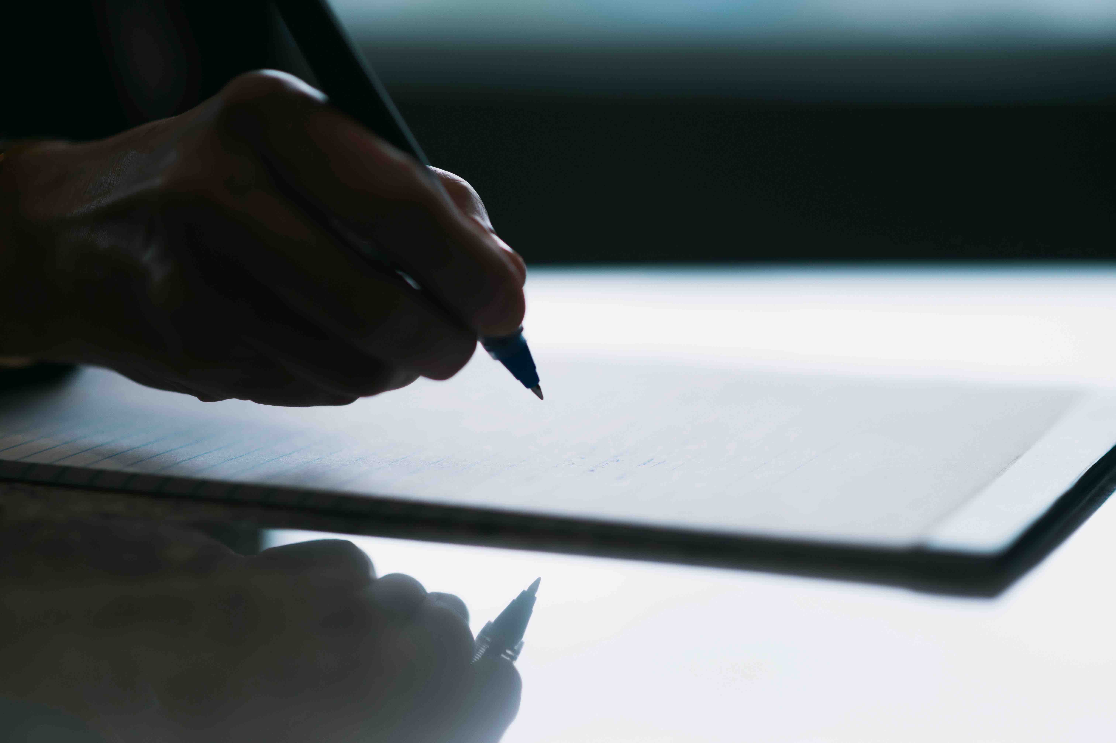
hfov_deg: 23.9
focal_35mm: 85
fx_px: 2633
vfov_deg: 16.1
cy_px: 372
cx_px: 558
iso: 640
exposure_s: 1/8000
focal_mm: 85
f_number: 1.8
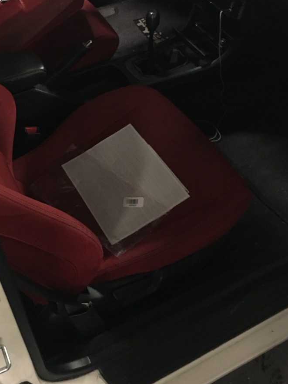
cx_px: 83
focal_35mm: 46
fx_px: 510
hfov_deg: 31.1
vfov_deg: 41.0
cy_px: 150
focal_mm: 4.15
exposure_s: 1/15
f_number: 2.2
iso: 400
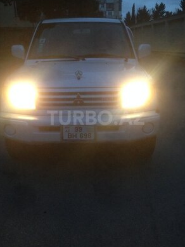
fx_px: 300
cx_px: 96
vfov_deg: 44.8
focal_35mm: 42
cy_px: 118
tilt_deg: -14.6
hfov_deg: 34.3
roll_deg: -0.9
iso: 200
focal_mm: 4.12
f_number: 2.4
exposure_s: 1/20
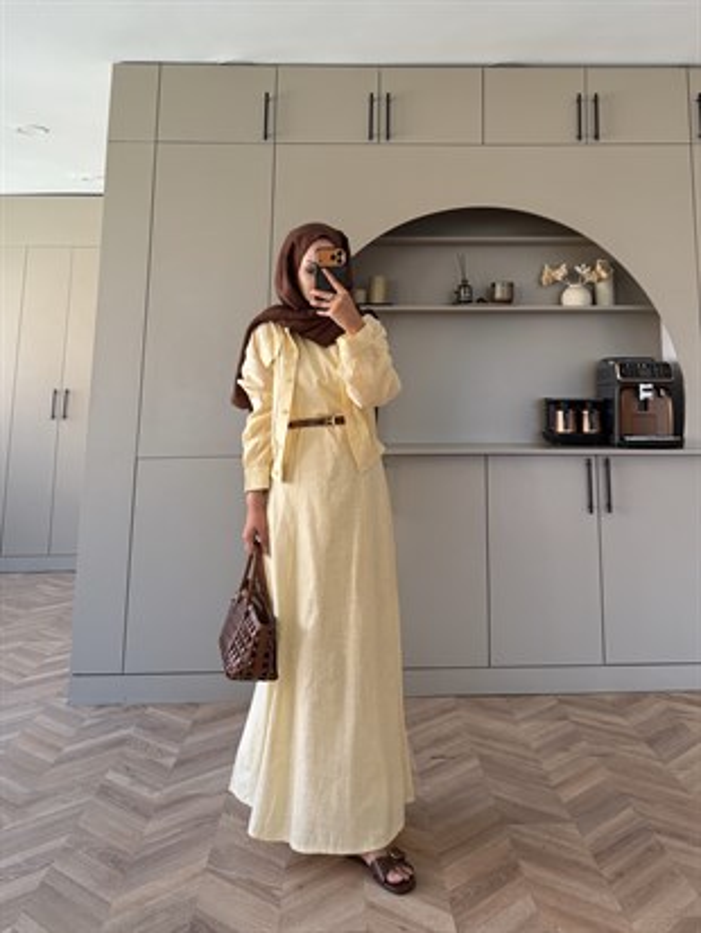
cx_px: 350
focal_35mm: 24
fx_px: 648
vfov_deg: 71.6
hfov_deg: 56.8
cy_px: 466
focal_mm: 6.76
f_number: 1.78
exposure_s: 1/121
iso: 125
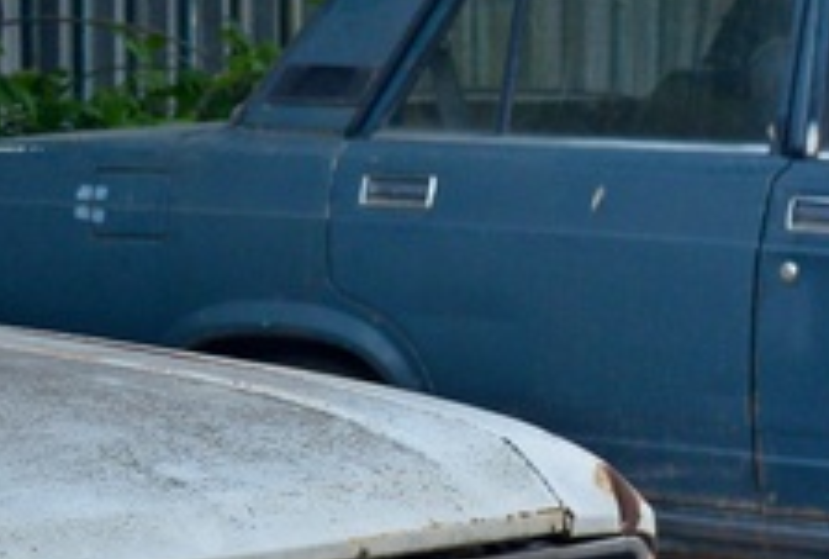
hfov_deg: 6.4
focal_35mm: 312
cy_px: -26
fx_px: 7209
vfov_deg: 4.4
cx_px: -792
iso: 400
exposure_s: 1/250
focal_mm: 50
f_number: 5.6
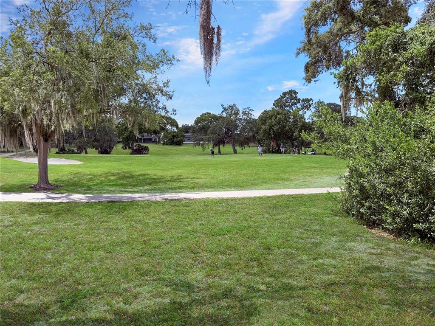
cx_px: 218
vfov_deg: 56.8
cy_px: 163
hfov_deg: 71.6
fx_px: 302
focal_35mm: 24
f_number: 1.78
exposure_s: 1/3953
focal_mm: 6.76
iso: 80
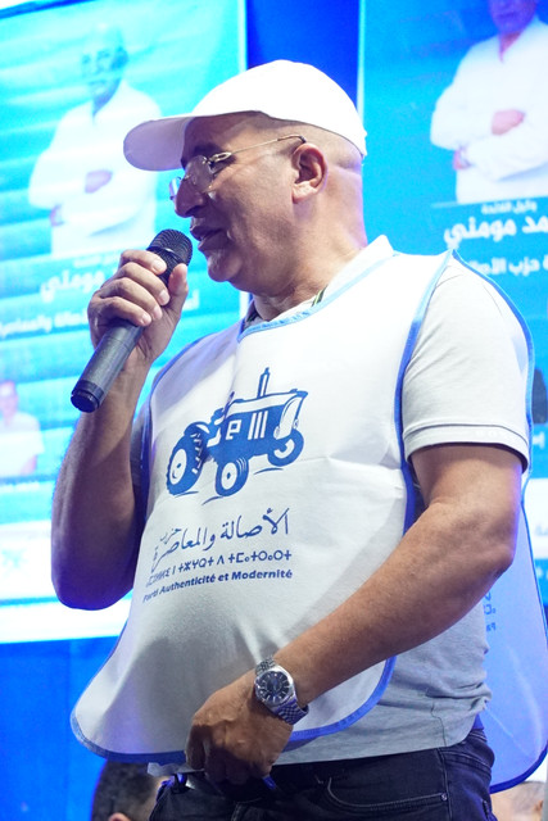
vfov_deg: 13.1
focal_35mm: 157
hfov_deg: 8.7
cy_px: 410
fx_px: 3583
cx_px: 274
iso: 10000
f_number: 5
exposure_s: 1/125
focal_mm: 105
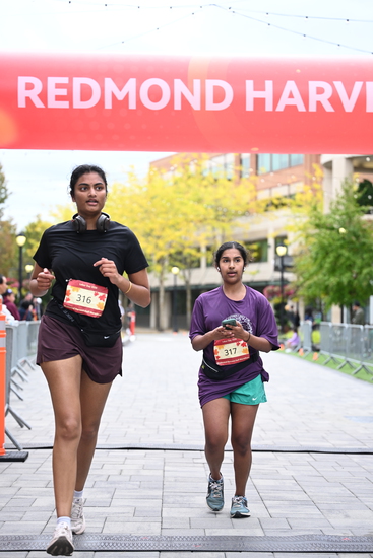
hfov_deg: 19.5
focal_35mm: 70
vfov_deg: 28.8
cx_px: 186
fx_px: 1087
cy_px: 279
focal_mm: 70
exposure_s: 1/1600
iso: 640
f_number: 2.8
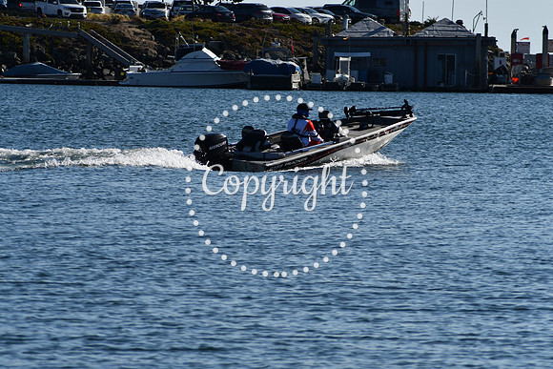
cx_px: 276
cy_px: 184
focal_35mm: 300
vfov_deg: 4.6
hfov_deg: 6.9
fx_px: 4609
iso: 200
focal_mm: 200
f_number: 7.1
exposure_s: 1/1600
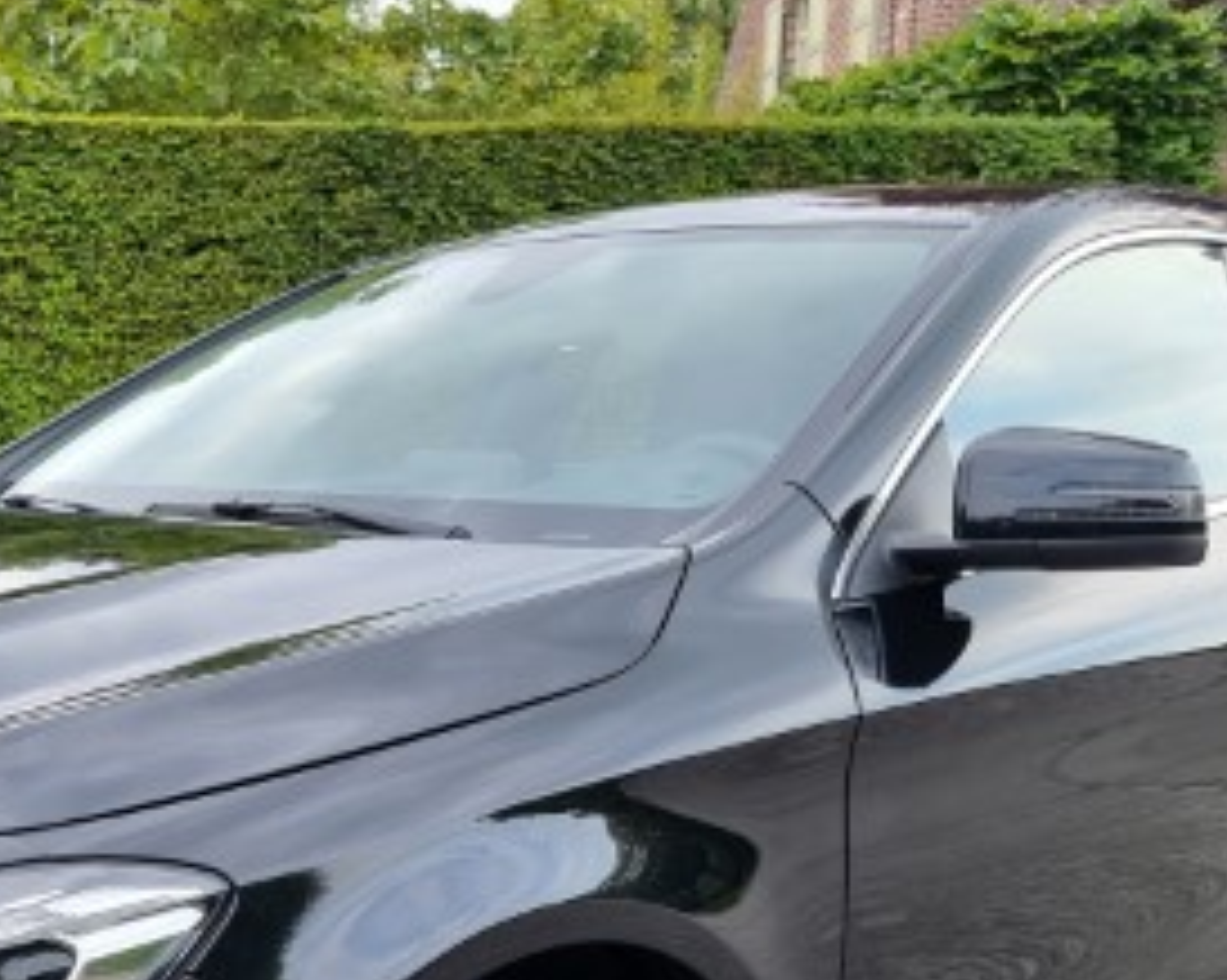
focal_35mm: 55
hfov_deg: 33.6
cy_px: 1029
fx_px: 1996
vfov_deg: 25.9
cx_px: 337
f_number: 1.8
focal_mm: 6.7
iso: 50
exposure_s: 1/100
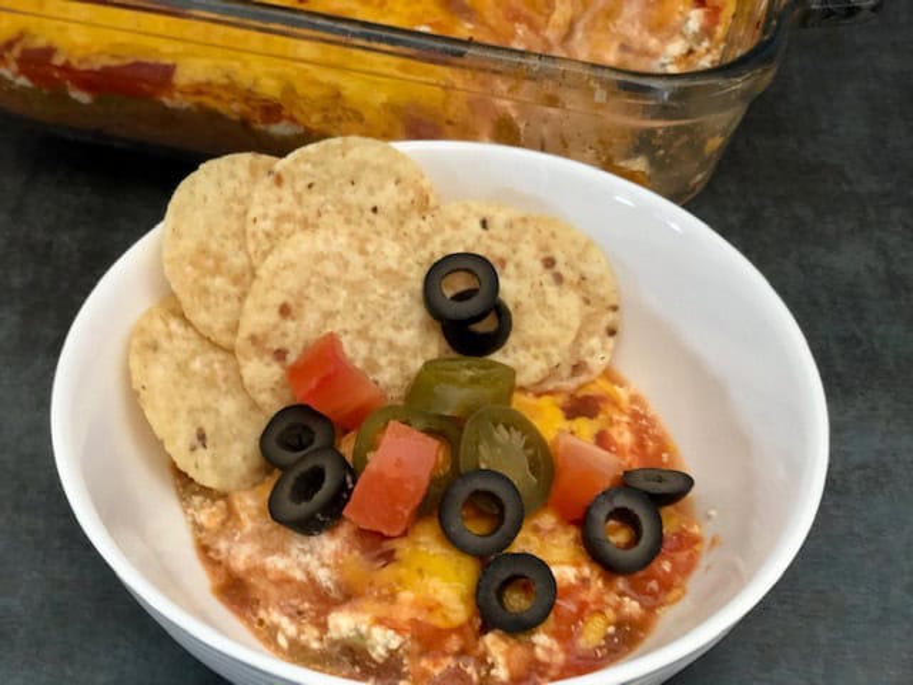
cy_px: 342
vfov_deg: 28.0
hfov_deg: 36.8
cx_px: 456
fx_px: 1372
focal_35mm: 52
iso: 160
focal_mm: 6
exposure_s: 1/9
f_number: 2.4
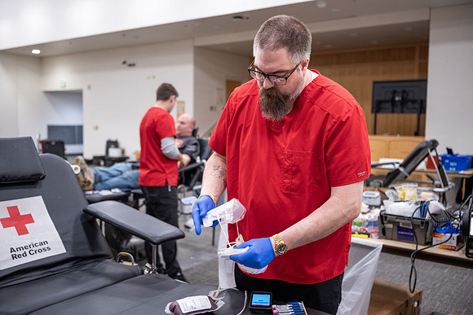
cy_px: 158
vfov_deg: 37.9
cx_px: 236
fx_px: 460
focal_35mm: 35
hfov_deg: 54.4
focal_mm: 35
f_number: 2.8
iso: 1250
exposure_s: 1/160
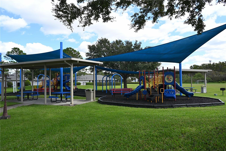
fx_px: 151
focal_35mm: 24
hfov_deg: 73.8
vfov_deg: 53.1
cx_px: 113
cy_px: 76
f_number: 5.6
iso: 100
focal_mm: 24
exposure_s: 1/250
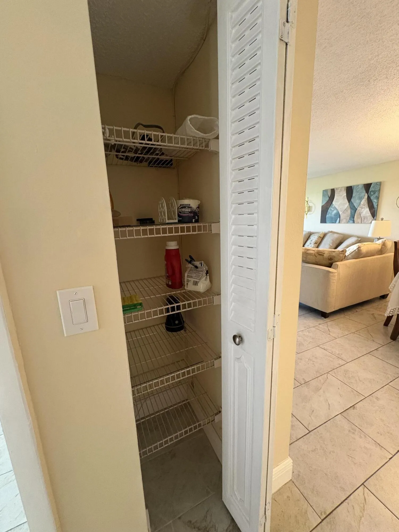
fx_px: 215
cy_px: 266
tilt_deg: -10.5
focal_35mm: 14
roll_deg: +2.6
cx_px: 200
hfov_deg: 85.7
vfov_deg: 102.1
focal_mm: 2.22
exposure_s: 1/60
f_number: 2.2
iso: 400
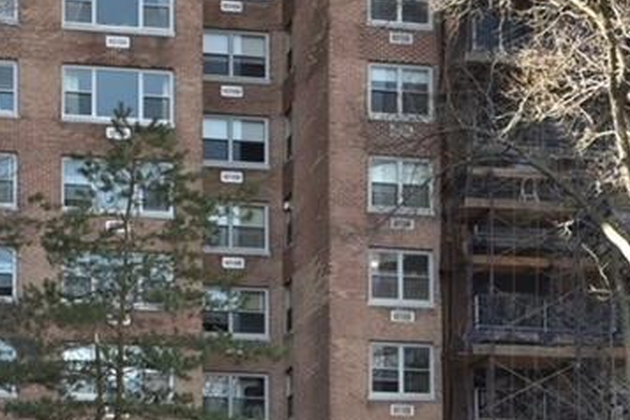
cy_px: -4
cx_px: 92
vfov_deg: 15.6
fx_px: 1505
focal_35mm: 86
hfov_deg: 23.2
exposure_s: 1/200
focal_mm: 15
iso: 320
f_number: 9
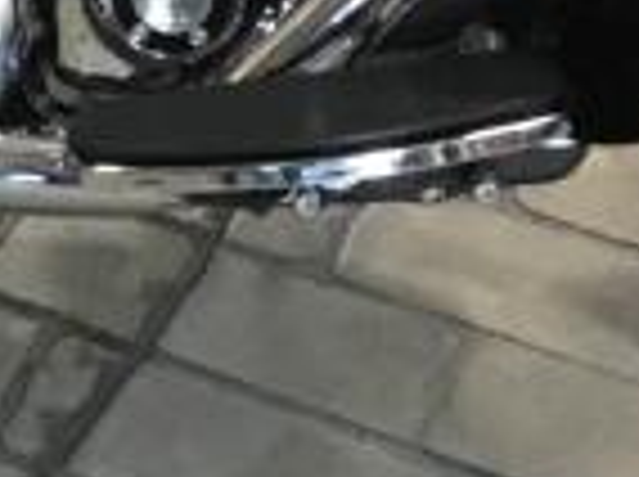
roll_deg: -0.3
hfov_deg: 11.0
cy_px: -572
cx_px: -225
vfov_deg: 8.0
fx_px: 3225
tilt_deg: -23.5
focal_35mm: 175
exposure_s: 1/30
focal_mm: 3.3
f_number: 2.4
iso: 200
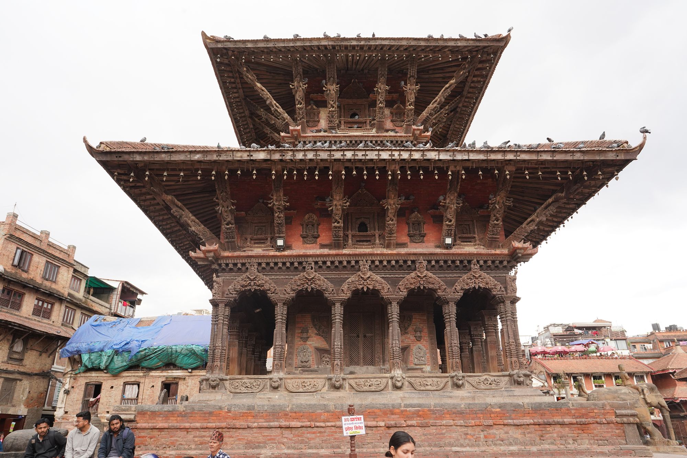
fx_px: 458
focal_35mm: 24
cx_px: 344
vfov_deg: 53.1
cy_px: 229
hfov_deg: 73.7
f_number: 11
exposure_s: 1/100
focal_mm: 24
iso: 800
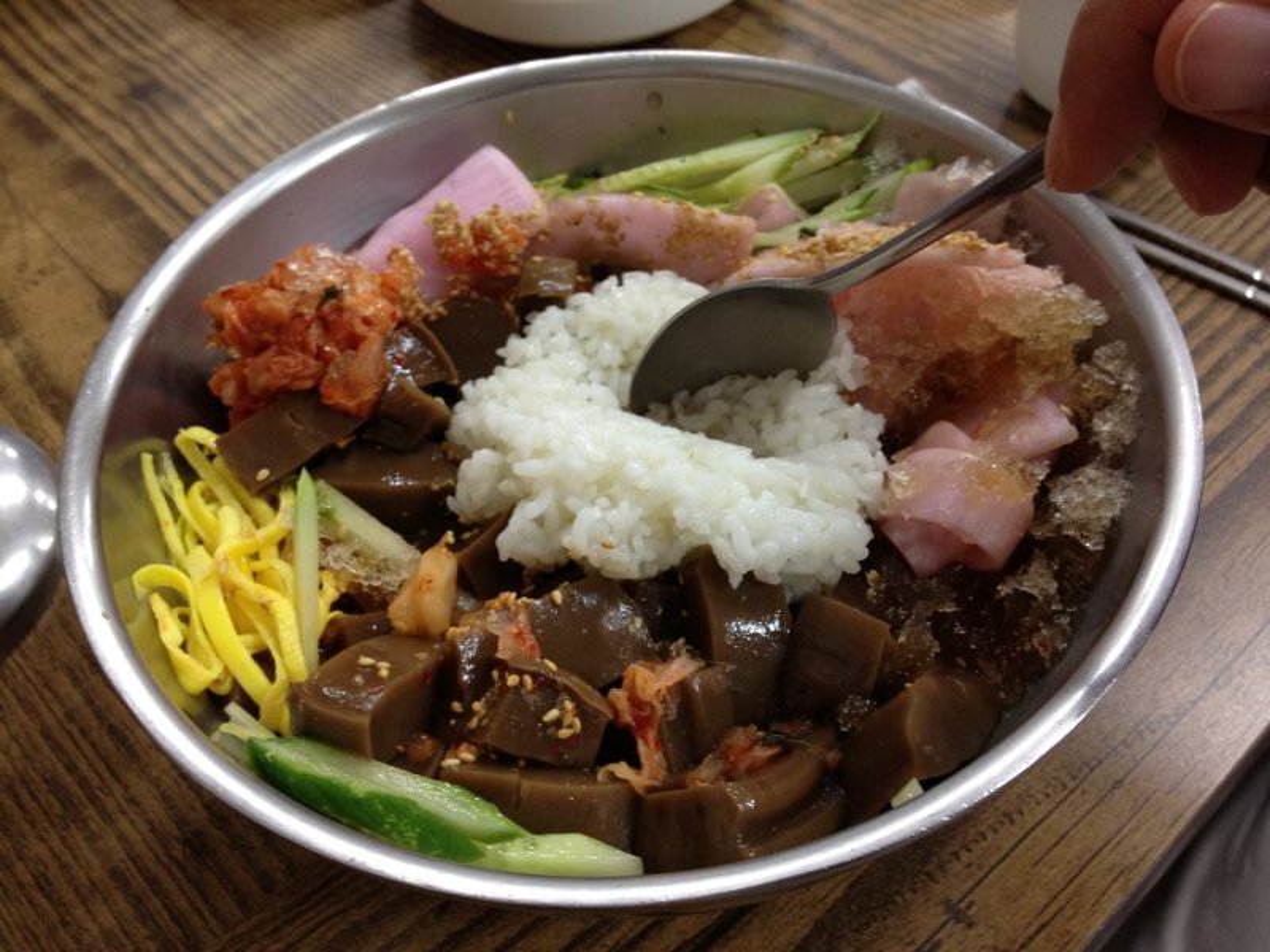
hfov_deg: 52.6
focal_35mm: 35
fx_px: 1284
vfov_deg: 40.7
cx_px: 635
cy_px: 476
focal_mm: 4.28
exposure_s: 1/20
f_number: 2.4
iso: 125
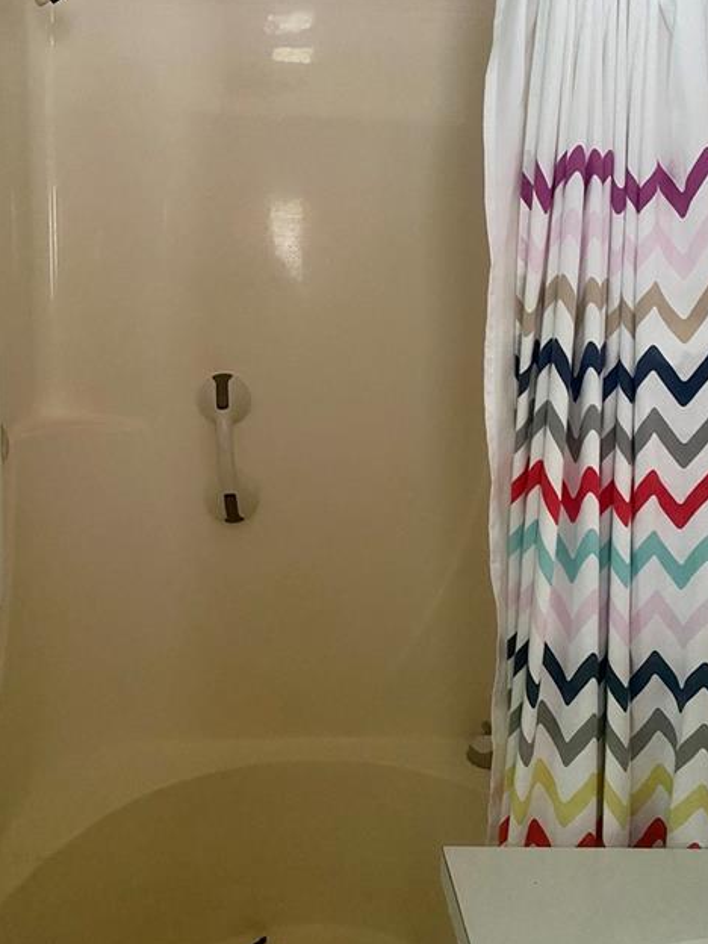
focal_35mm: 32
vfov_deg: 56.4
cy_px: 380
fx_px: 873
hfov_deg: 44.0
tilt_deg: -5.1
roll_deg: +0.1
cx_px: 287
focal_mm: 4.25
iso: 500
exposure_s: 1/60
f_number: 1.8
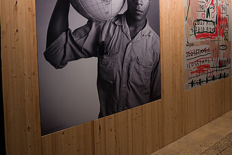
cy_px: 43
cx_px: 162
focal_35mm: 40
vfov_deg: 32.9
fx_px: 258
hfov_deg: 47.3
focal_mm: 26
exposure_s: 1/200
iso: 1600
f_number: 3.2
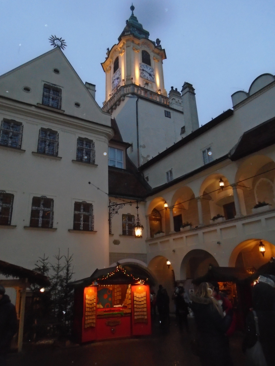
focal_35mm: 26
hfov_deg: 53.1
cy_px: 183
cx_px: 138
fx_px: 275
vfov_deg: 67.3
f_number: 3.2
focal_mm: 4.6
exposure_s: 1/60
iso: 400
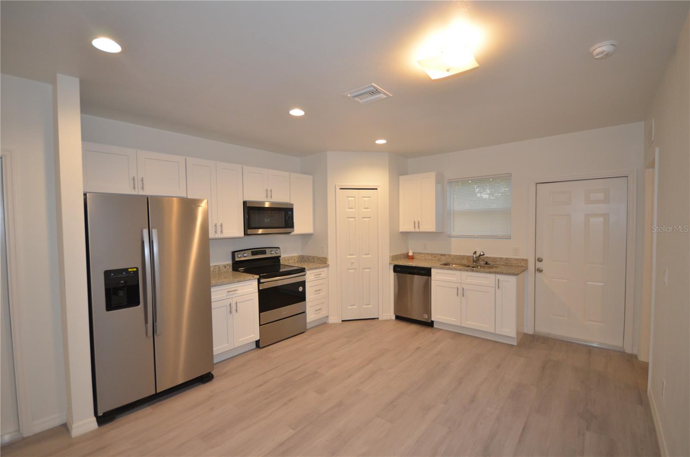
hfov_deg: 100.5
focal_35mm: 15
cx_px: 345
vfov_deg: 77.0
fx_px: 287
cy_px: 228
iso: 720
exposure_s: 1/60
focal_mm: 10
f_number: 4
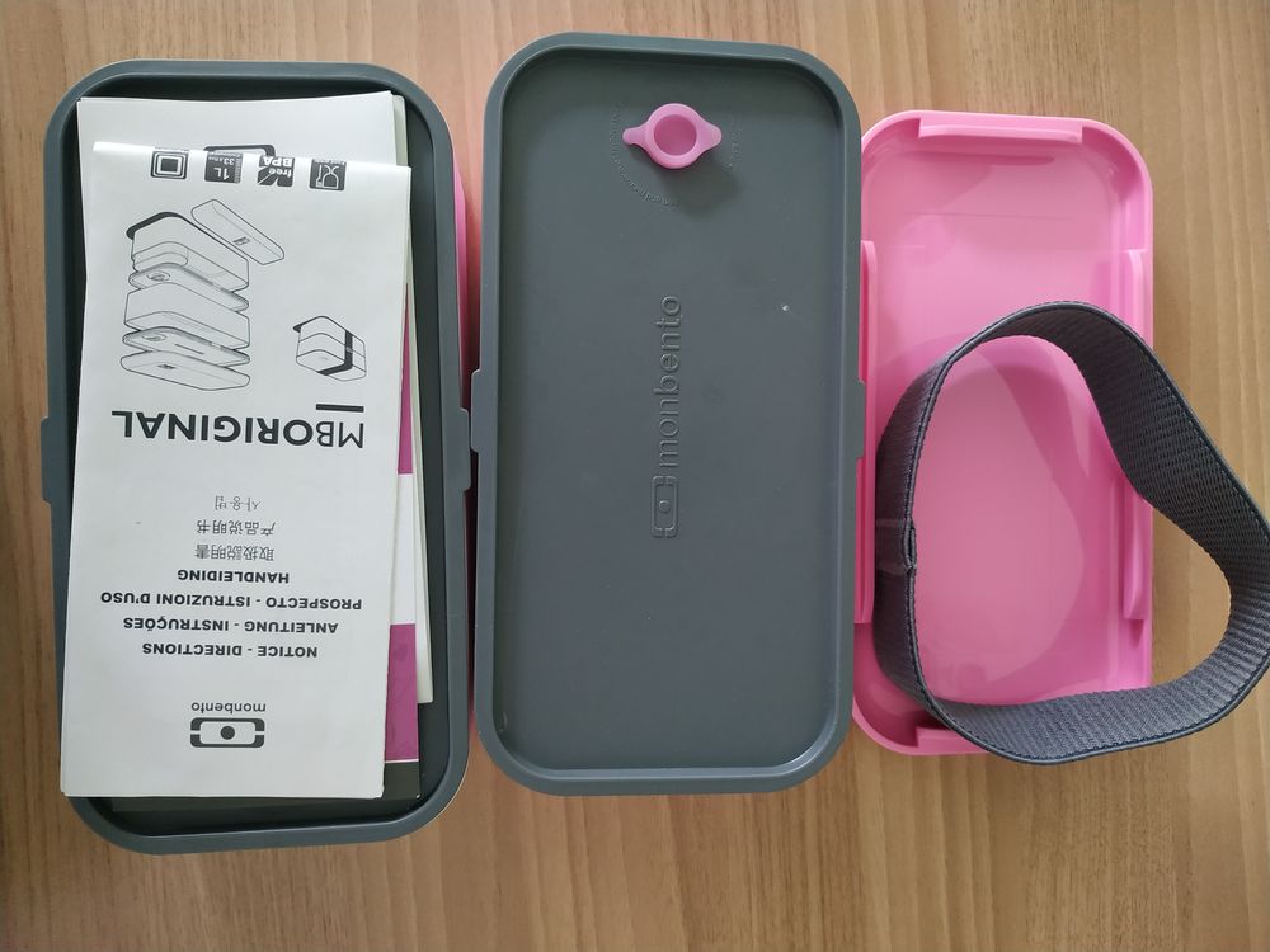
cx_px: 635
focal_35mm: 24
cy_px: 476
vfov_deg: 56.8
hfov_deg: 71.6
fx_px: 881
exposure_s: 1/20
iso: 500
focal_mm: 3.94
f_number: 1.9
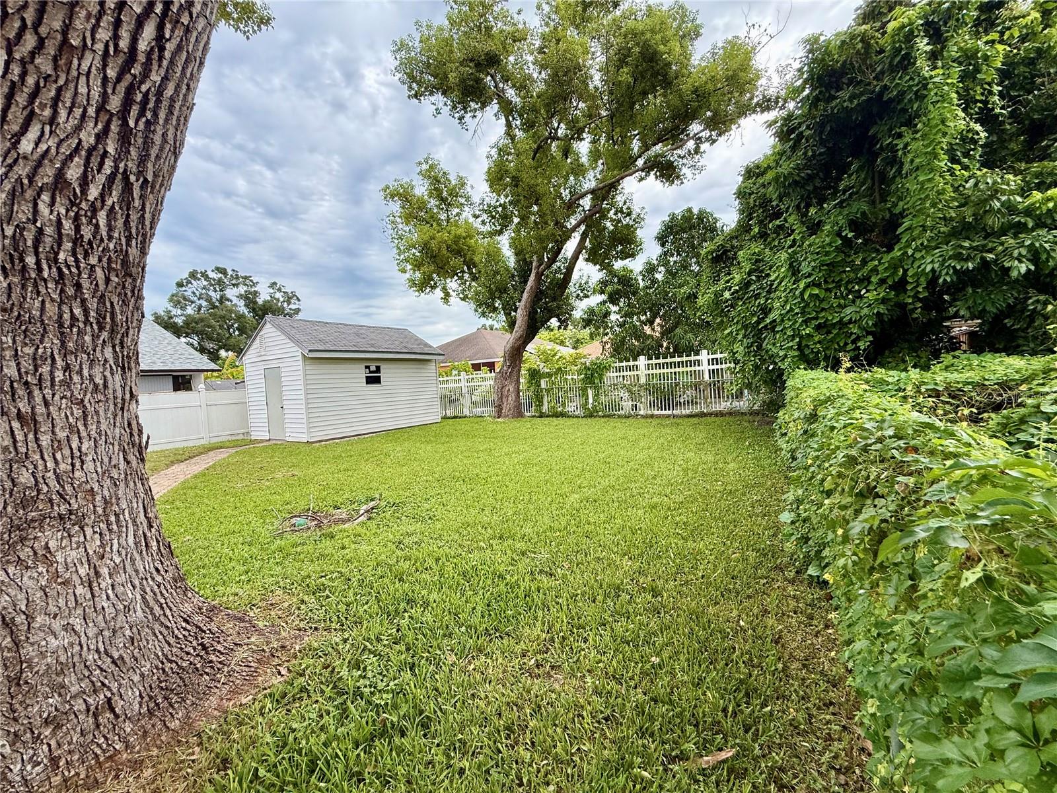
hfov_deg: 102.1
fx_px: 427
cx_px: 528
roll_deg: +3.5
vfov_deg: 85.7
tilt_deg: -2.4
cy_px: 396
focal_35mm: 14
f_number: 2.2
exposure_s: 1/372
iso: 64
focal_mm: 2.22
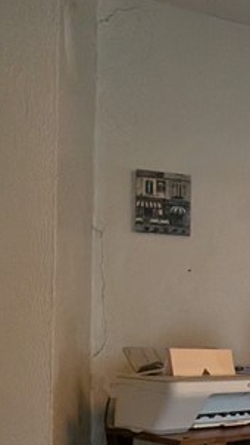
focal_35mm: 48
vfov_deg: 41.8
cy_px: 324
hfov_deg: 15.5
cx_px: 579
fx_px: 565
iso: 275
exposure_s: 1/24
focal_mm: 1.95
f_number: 2.2
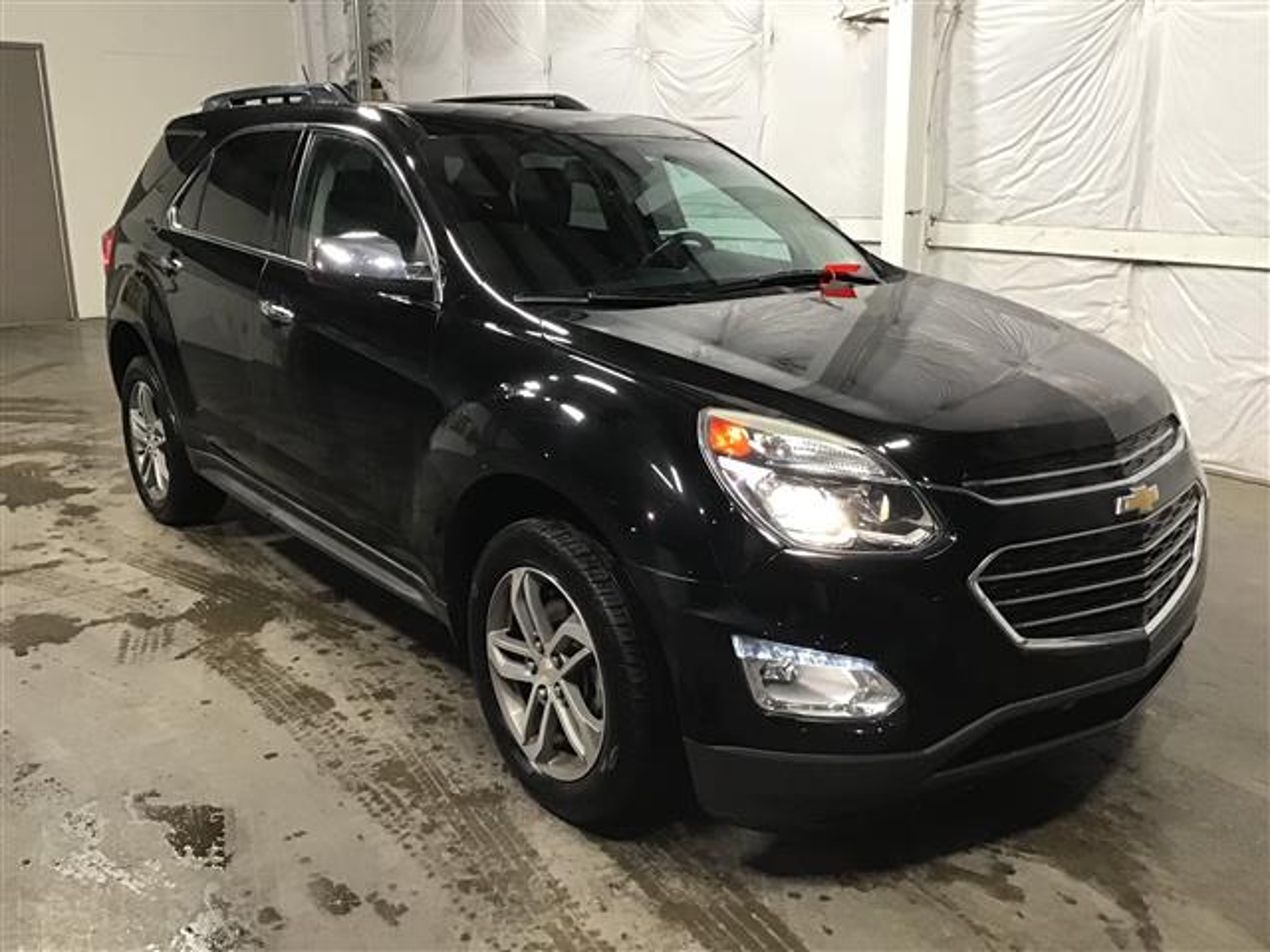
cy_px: 476
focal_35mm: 31
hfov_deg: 58.4
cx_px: 635
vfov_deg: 45.4
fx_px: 1137
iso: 125
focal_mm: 3.3
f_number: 2.4
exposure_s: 1/30
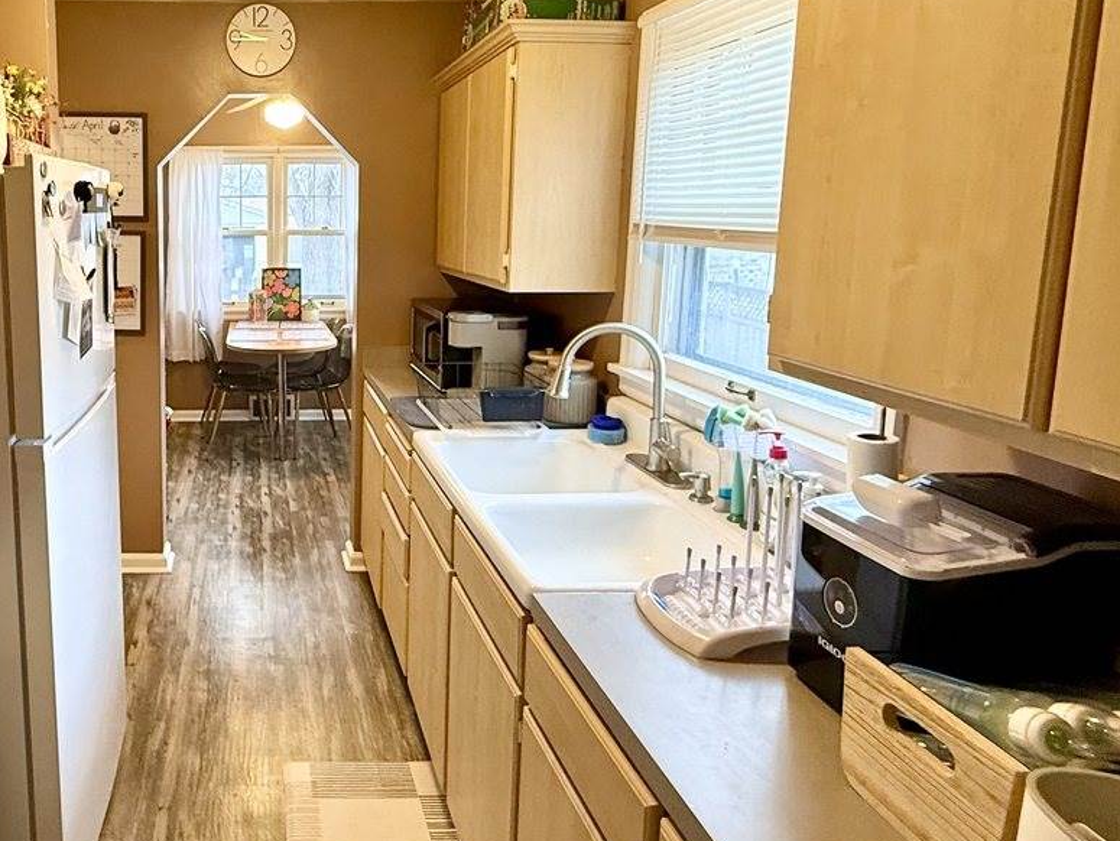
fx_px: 842
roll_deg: -0.4
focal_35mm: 26
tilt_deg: -6.9
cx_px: 266
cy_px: 324
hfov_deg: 63.0
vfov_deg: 52.6
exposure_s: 1/60
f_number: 2.2
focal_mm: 2.22
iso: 250
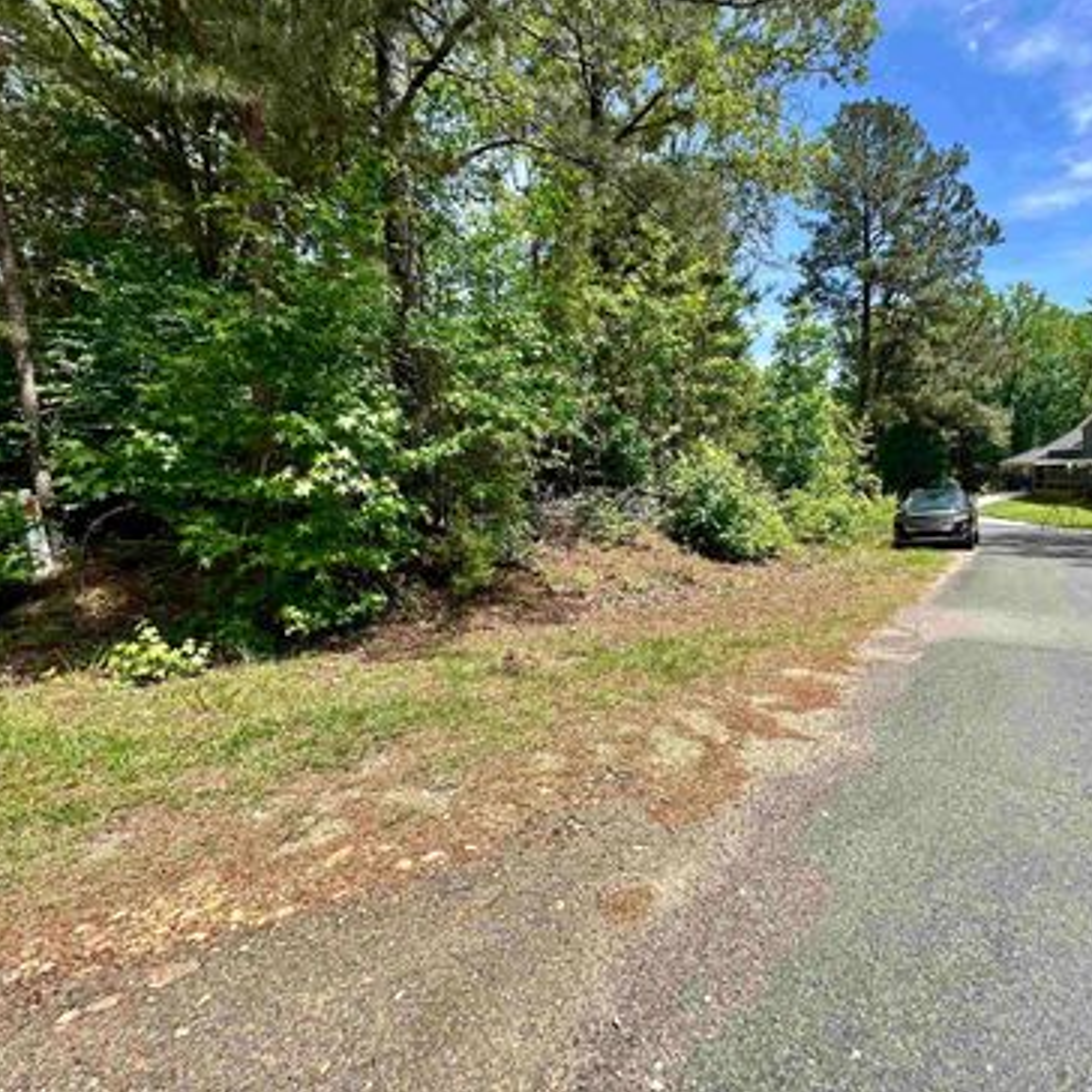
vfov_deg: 84.0
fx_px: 607
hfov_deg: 82.5
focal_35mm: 17
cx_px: 678
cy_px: 532
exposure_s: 1/917
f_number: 2.2
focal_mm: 2.22
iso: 40
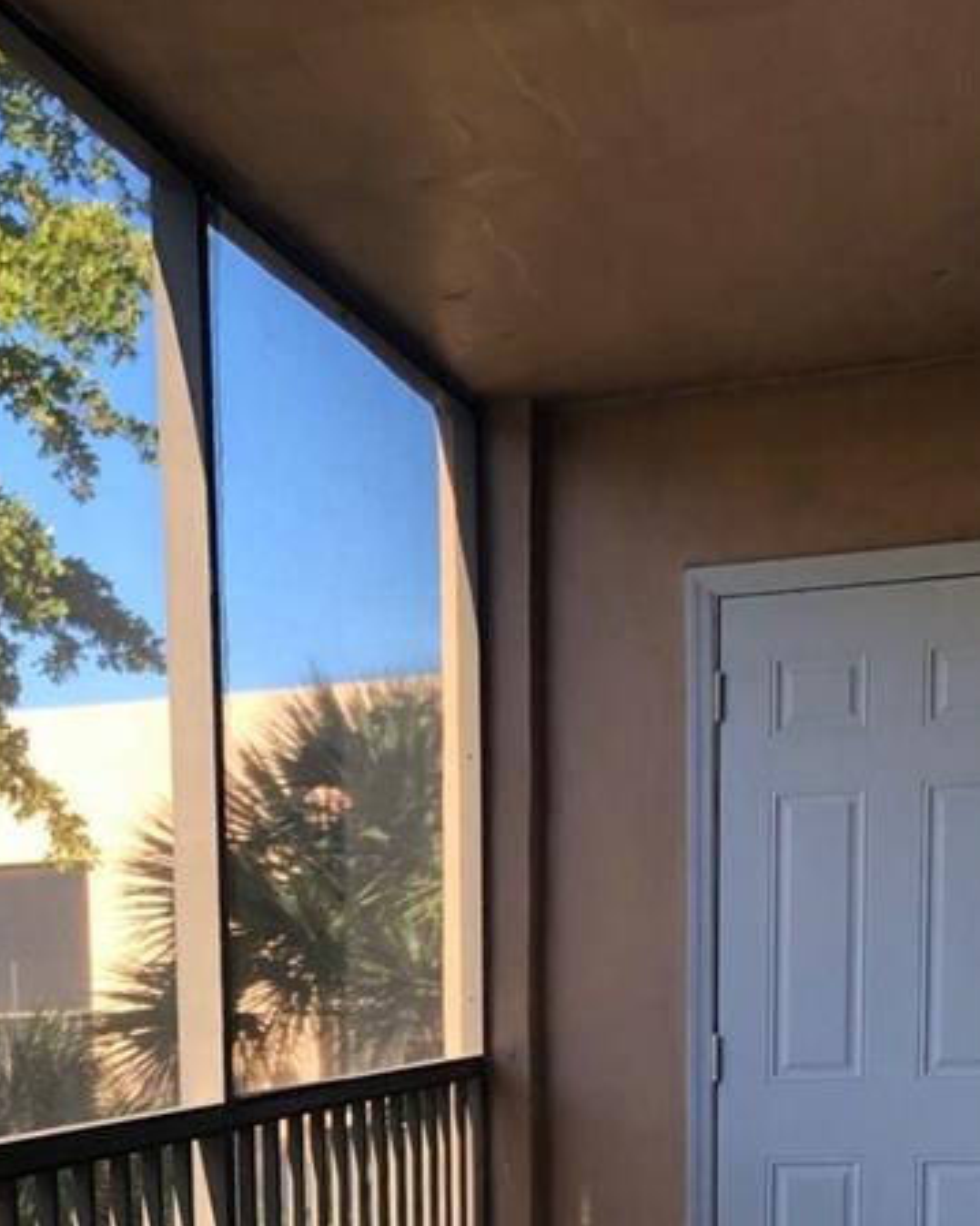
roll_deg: +3.3
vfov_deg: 23.9
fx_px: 2648
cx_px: -25
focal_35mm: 73
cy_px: 1447
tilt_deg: -9.8
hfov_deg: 20.2
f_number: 1.8
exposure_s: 1/128
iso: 20
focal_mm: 4
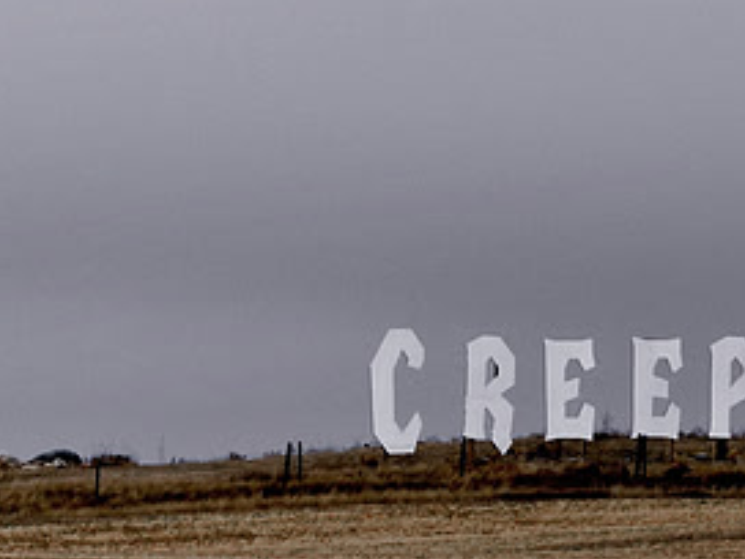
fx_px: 11234
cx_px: 740
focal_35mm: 522
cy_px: 284
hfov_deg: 3.8
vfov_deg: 2.8
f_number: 4
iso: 100
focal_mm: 44
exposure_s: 1/400
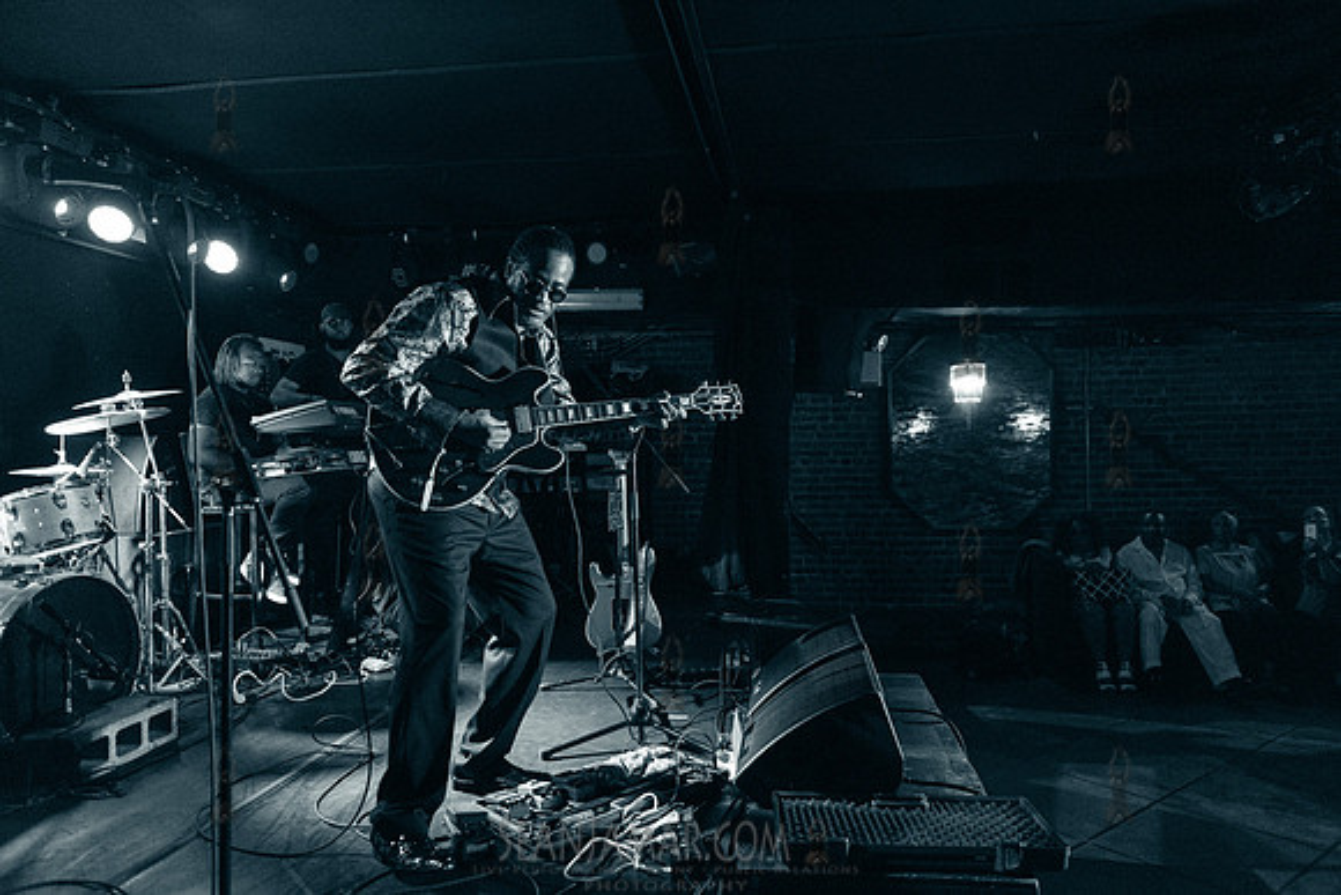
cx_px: 670
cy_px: 448
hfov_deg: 73.7
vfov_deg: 53.2
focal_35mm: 24
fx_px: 894
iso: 4000
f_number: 2.8
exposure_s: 1/250
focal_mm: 24
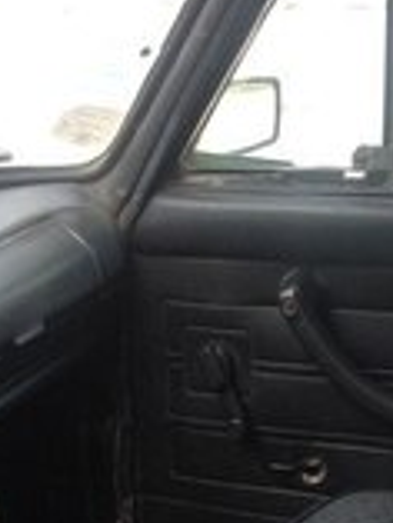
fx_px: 1572
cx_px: 17
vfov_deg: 17.4
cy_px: 730
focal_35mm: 104
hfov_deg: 14.1
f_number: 2.4
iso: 50
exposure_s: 1/120
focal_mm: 4.12
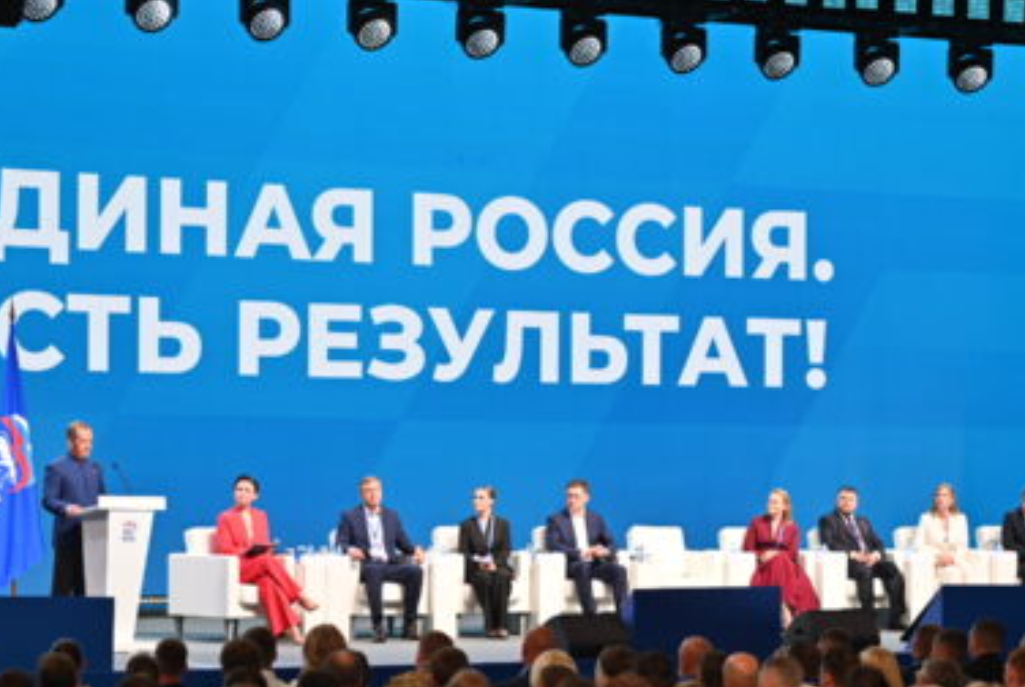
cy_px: 466
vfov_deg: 13.7
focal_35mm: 100
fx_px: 2852
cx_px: 519
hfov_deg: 20.4
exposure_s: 1/200
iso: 280
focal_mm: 70
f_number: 3.2
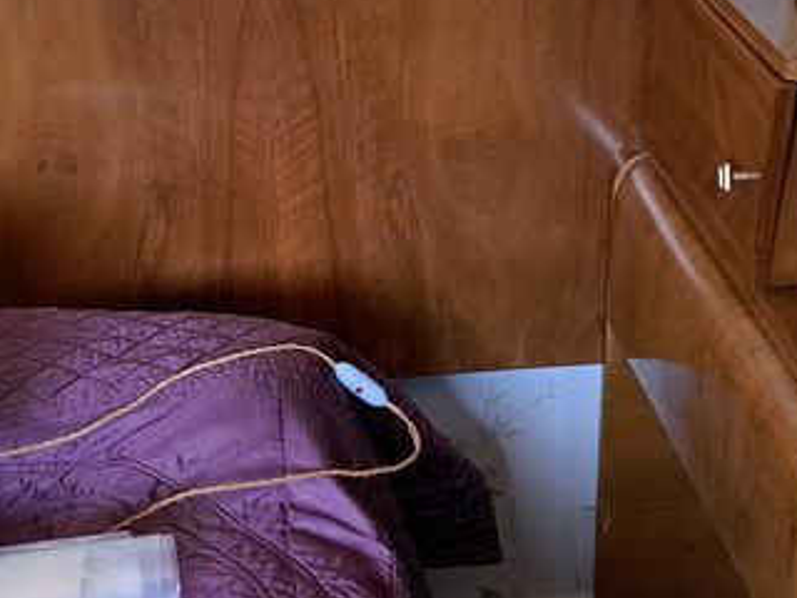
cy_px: 297
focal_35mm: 75
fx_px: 1727
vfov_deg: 19.6
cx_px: 466
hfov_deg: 26.0
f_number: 1.8
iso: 400
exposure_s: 1/50
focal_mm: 5.23
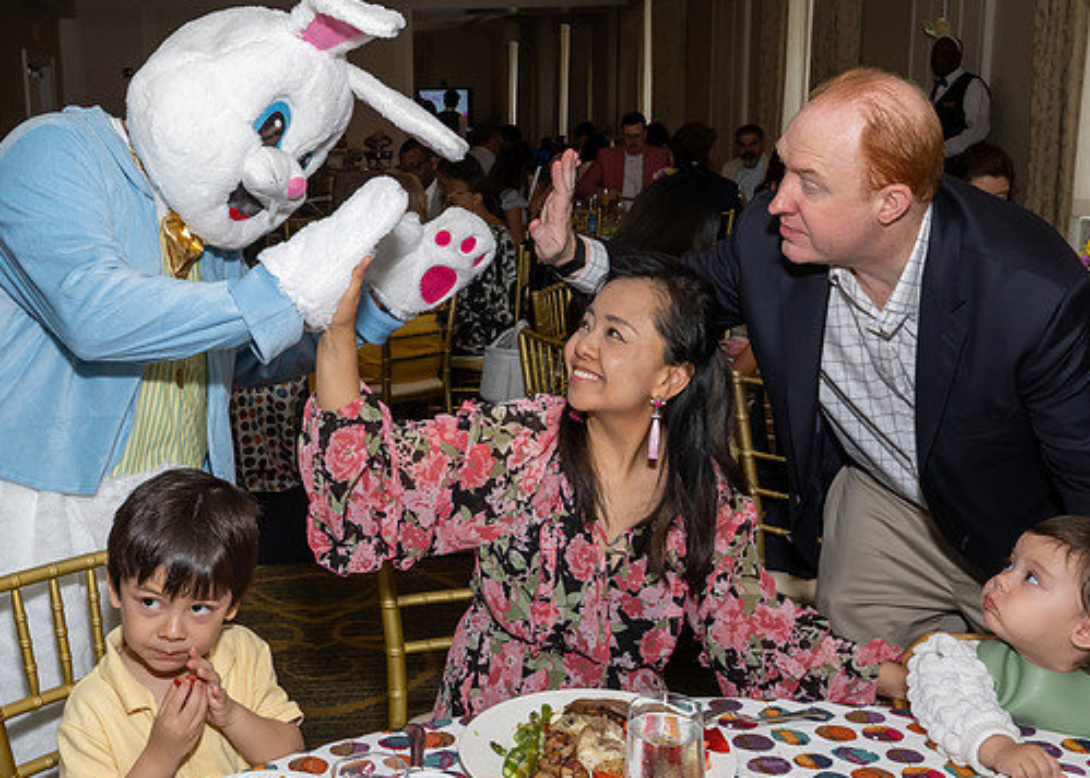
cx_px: 392
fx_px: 1238
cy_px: 372
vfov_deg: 34.9
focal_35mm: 40
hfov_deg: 47.0
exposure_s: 1/250
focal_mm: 19
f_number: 8
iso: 500
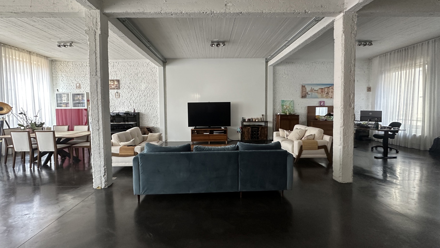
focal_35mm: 16
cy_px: 116
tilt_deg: -2.5
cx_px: 214
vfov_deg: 67.0
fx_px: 187
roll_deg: +0.3
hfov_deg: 99.3
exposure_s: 1/100
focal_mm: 2.22
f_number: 2.2
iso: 320
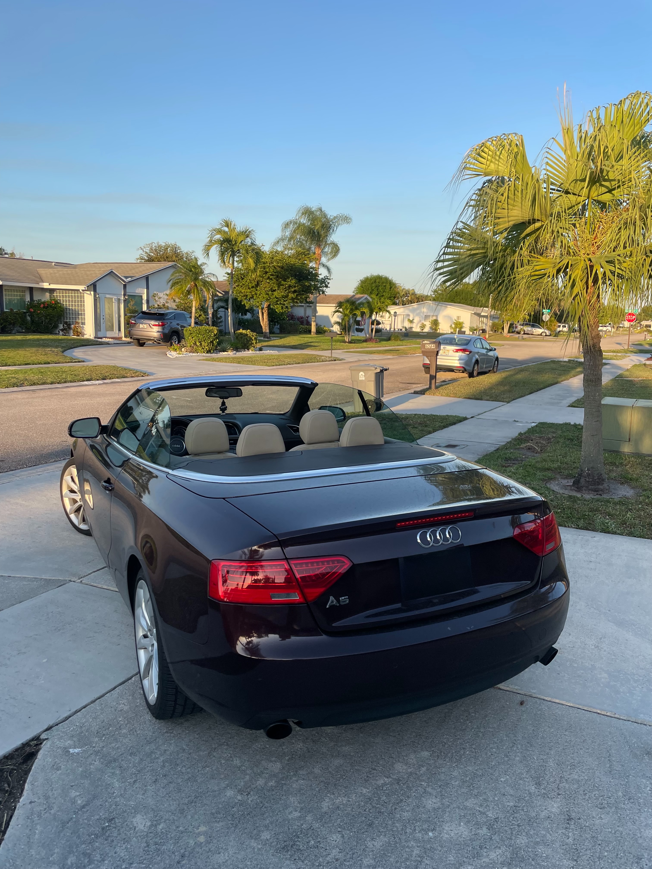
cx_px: 326
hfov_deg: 53.1
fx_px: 653
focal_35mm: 26
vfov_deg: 67.3
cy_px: 434
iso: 32
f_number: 1.6
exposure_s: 1/1043
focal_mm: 4.2
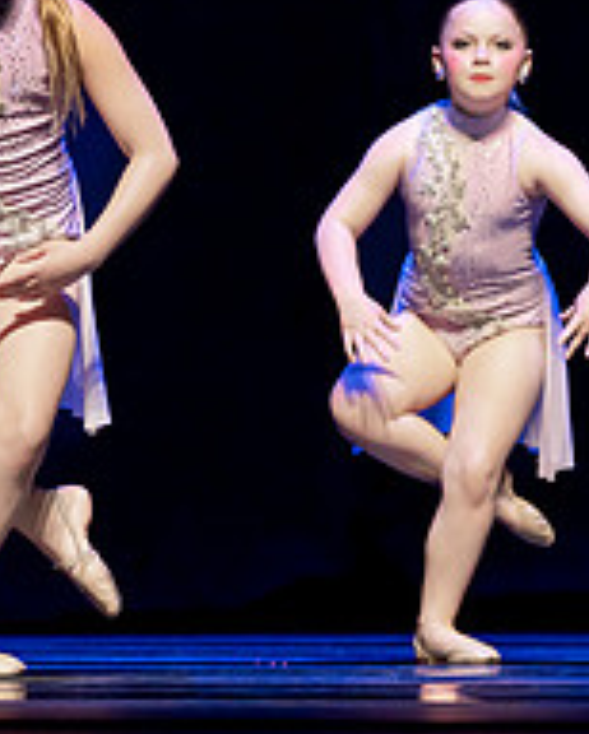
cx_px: -47
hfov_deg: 4.1
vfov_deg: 5.1
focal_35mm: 378
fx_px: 8224
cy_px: -382
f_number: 2.8
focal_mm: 73
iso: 3200
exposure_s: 1/640
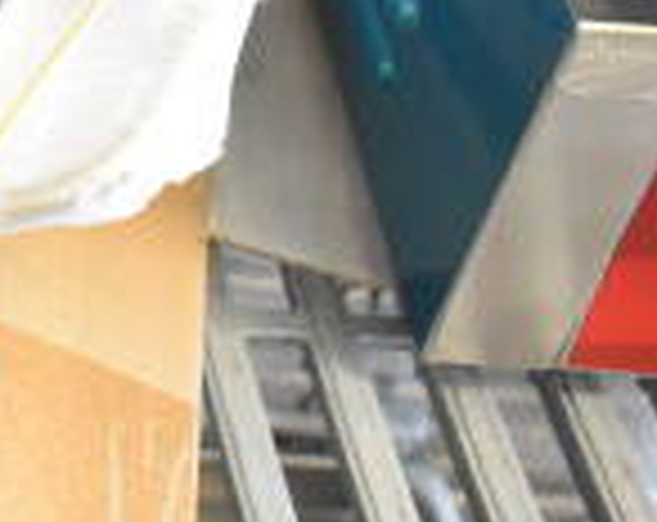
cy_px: 7
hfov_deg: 14.3
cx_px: -554
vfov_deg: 12.9
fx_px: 2288
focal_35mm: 118
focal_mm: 20
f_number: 3.5
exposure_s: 1/50
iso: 1600
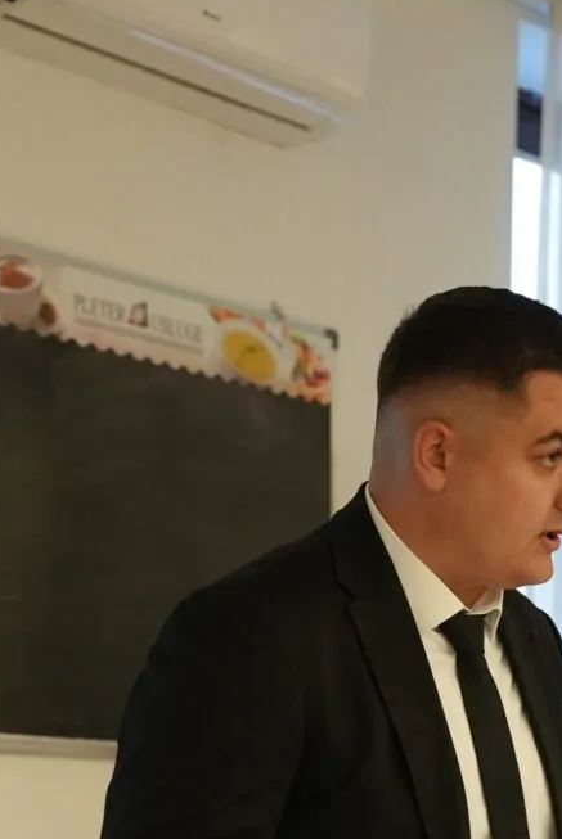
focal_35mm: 120
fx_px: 2802
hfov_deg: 11.3
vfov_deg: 16.5
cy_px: 933
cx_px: 617
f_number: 4
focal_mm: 49
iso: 3200
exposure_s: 1/160
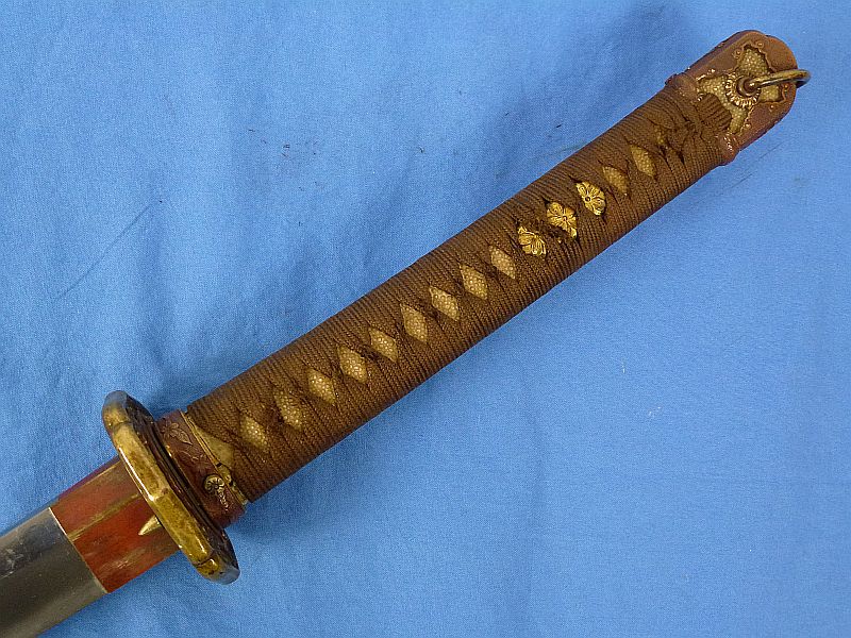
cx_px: 426
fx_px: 934
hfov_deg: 49.0
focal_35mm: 38
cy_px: 319
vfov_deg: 37.7
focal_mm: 6.8
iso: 320
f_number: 3.8
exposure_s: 1/80
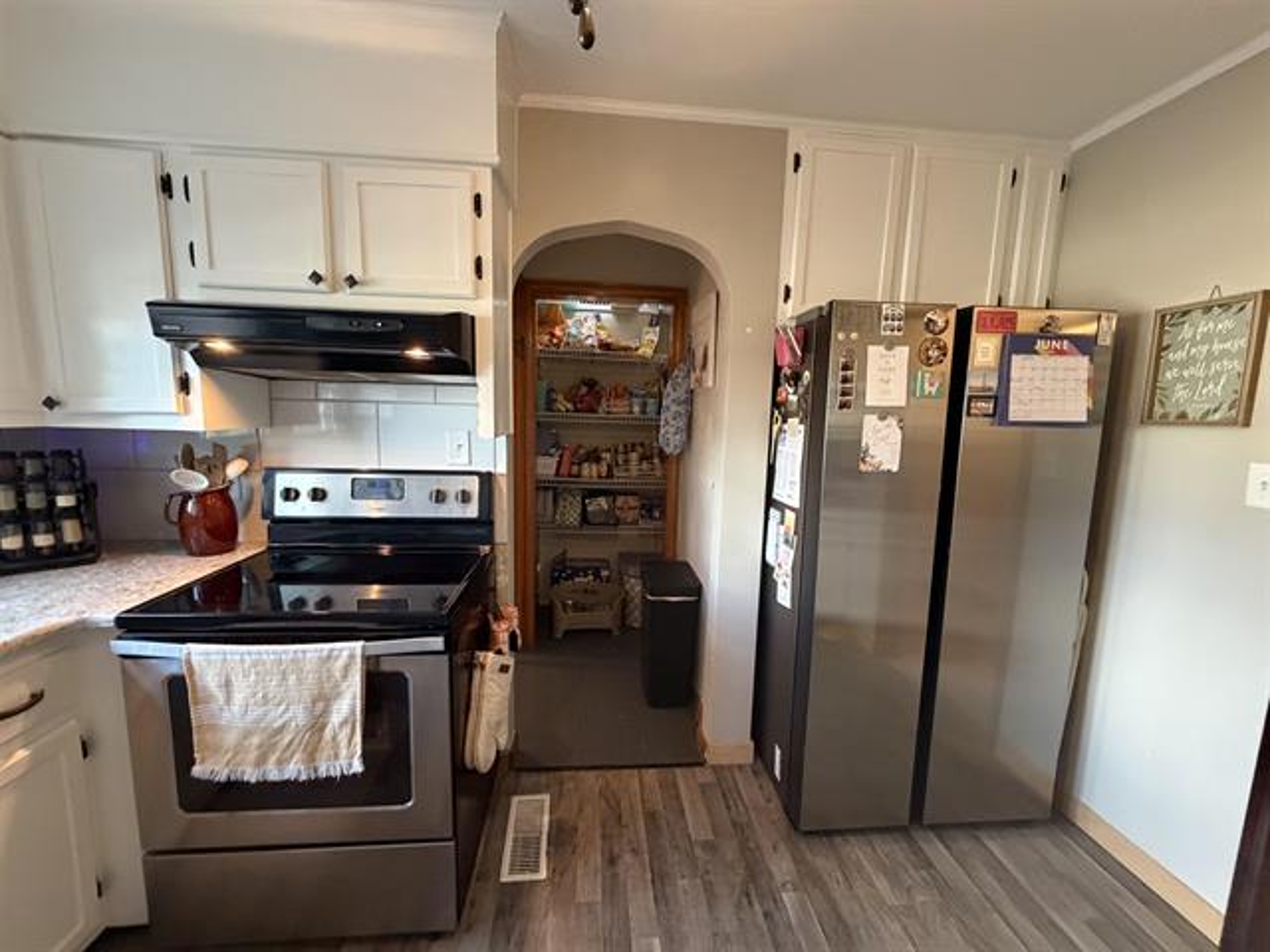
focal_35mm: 14
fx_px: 514
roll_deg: -1.0
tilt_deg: -6.6
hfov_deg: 102.1
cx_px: 635
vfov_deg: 85.7
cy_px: 476
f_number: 2.2
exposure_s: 1/60
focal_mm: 2.22
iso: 800
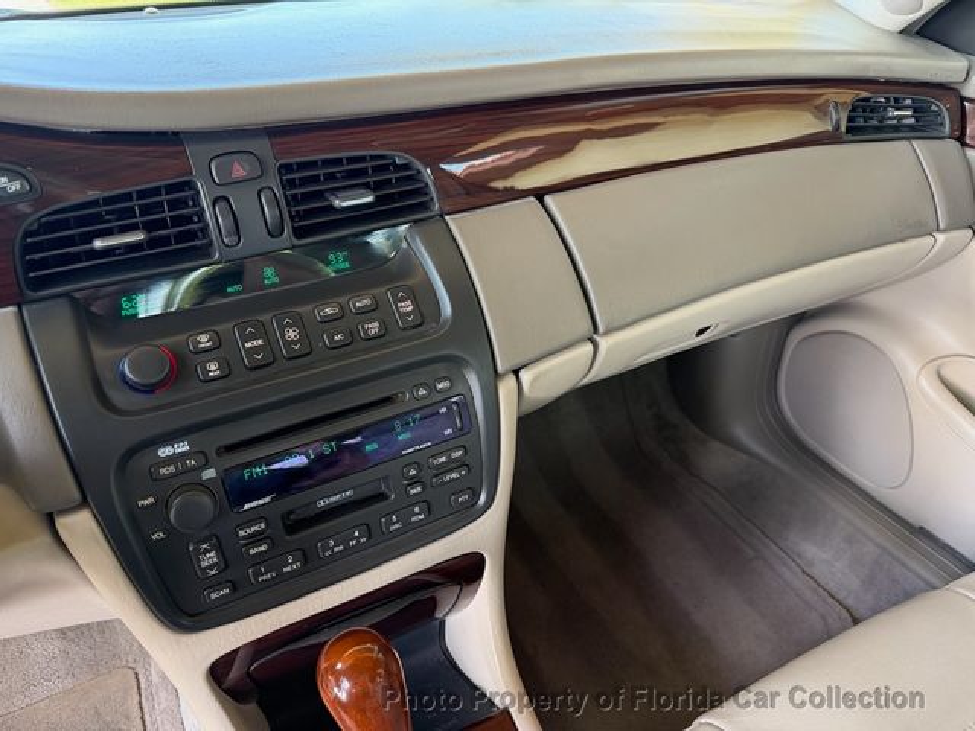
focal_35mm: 24
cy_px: 366
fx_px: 676
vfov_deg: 56.8
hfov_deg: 71.6
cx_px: 488
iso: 200
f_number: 1.78
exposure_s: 1/64
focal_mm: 6.76
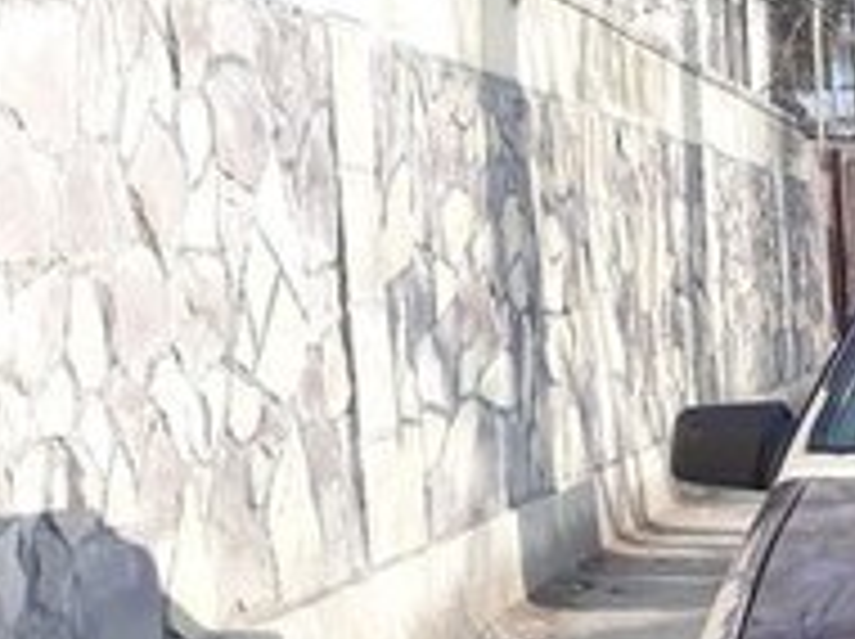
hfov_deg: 17.6
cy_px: 718
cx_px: 1449
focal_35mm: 94
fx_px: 2319
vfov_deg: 15.3
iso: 40
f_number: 1.7
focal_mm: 3.71
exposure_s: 1/311
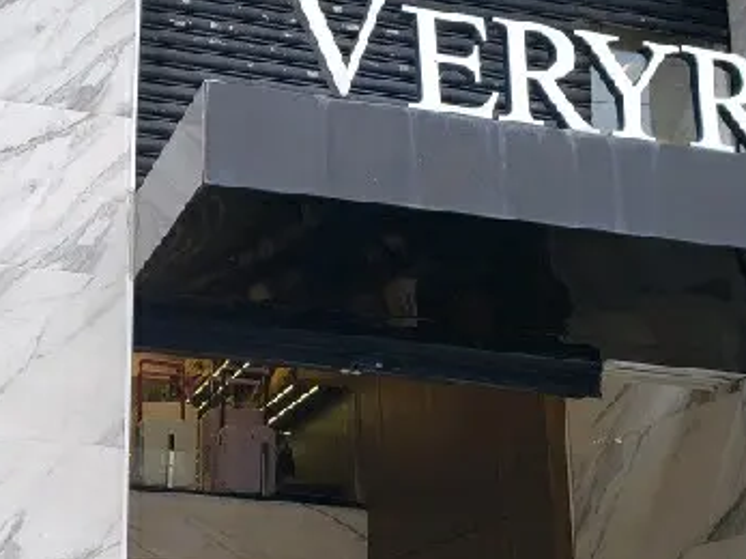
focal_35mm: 60
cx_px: 90
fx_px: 1293
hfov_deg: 30.9
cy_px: 488
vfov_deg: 23.8
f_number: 2.4
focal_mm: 4.3
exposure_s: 1/270
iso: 50
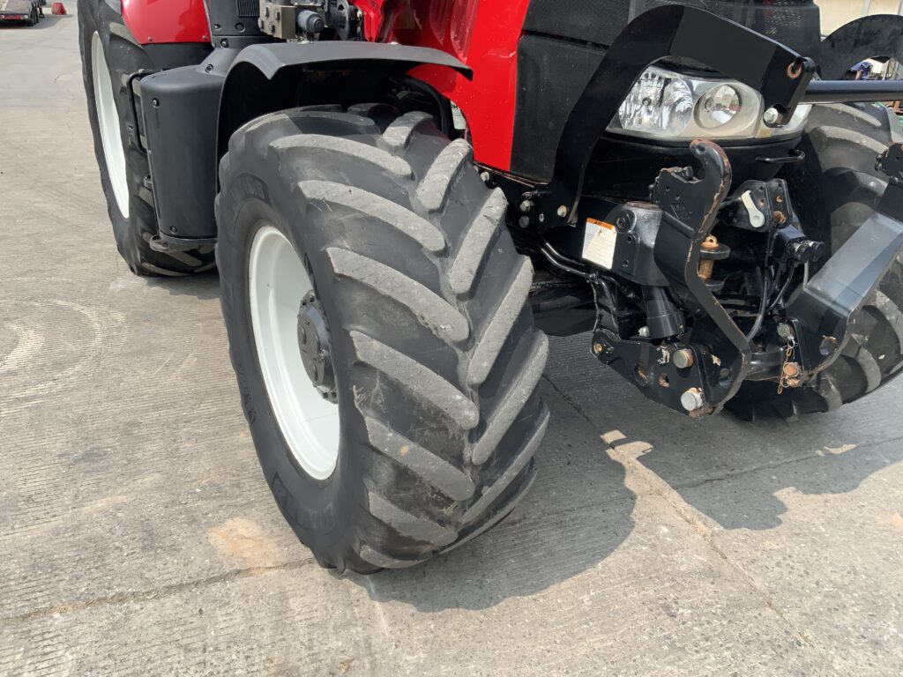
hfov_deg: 61.7
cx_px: 452
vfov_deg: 48.2
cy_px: 338
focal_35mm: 29
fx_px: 756
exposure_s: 1/842
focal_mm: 3
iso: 16
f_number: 1.8
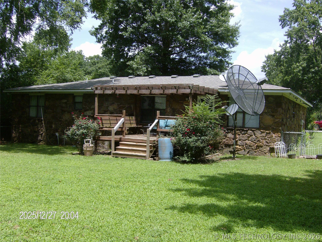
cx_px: 161
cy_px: 121
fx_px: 335
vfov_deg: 39.7
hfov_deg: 51.3
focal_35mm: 36
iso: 100
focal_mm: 6
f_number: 4.7
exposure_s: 1/437
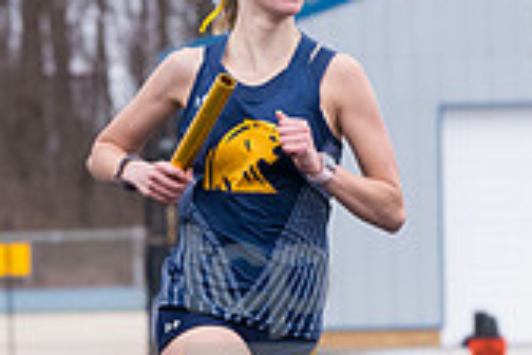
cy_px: 311
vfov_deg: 2.5
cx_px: 258
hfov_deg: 3.8
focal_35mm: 541
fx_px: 7994
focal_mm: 135
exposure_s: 1/1600
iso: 2000
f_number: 5
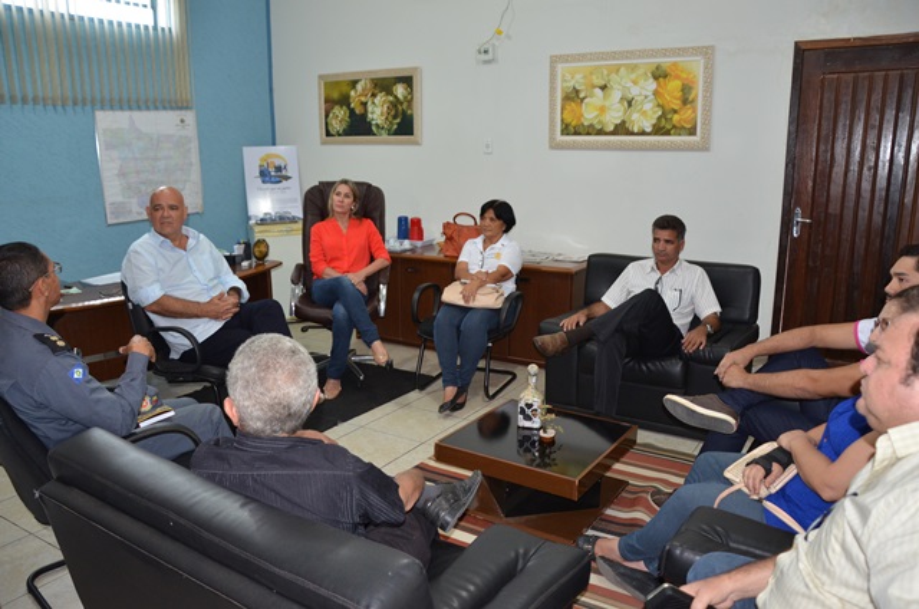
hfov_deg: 67.5
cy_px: 304
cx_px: 460
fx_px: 688
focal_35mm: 27
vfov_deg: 47.7
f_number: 3.5
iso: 800
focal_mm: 18
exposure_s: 1/60
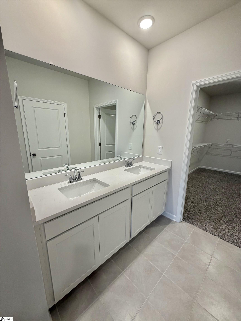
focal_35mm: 14
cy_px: 160
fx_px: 130
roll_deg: -0.3
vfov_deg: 102.1
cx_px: 120
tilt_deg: -11.7
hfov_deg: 85.7
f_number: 2.2
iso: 160
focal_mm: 2.22
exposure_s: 1/120
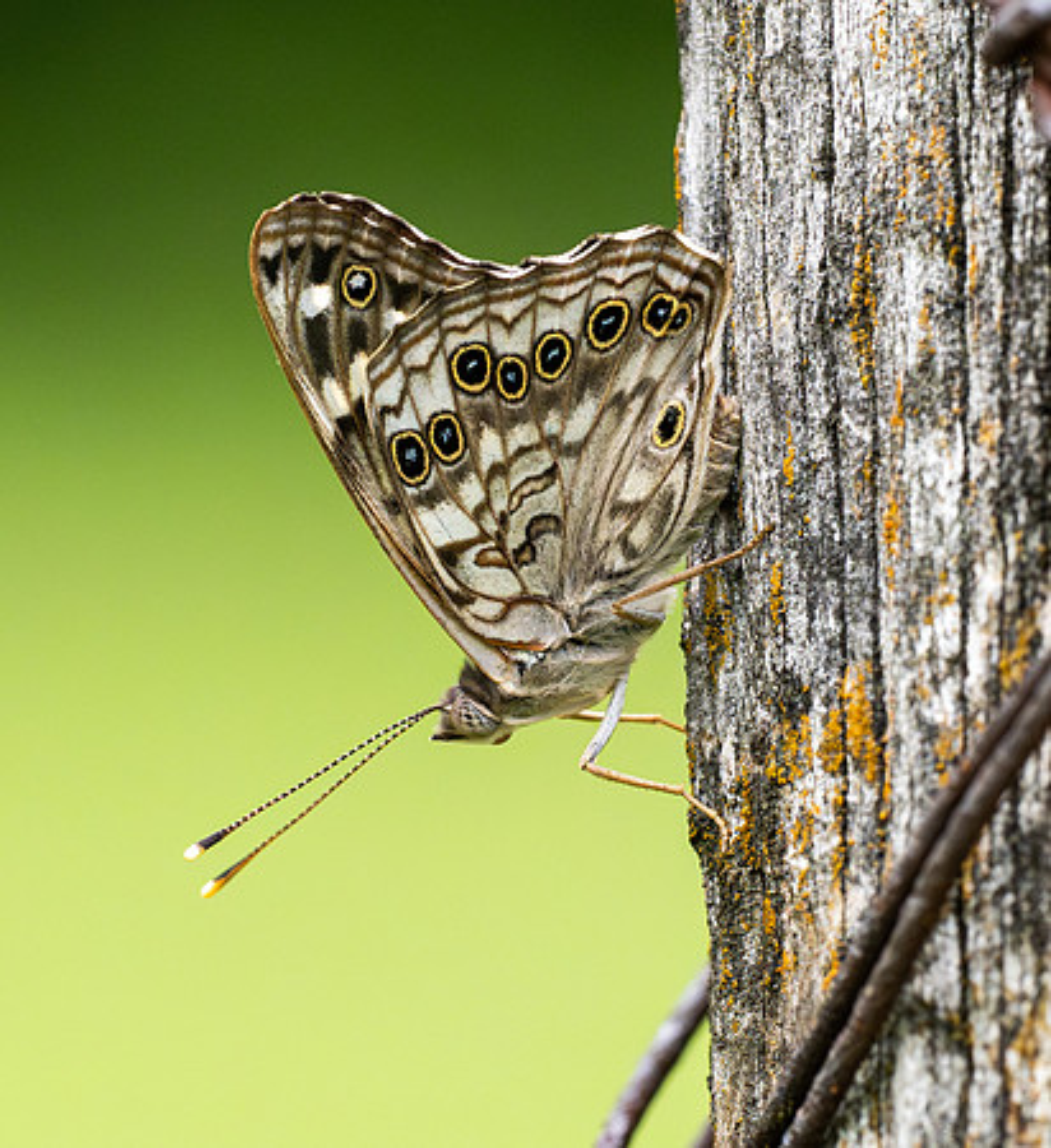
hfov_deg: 1.5
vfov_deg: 1.6
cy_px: 395
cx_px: 498
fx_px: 40647
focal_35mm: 1130
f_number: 5.6
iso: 2000
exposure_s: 1/640
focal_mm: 300
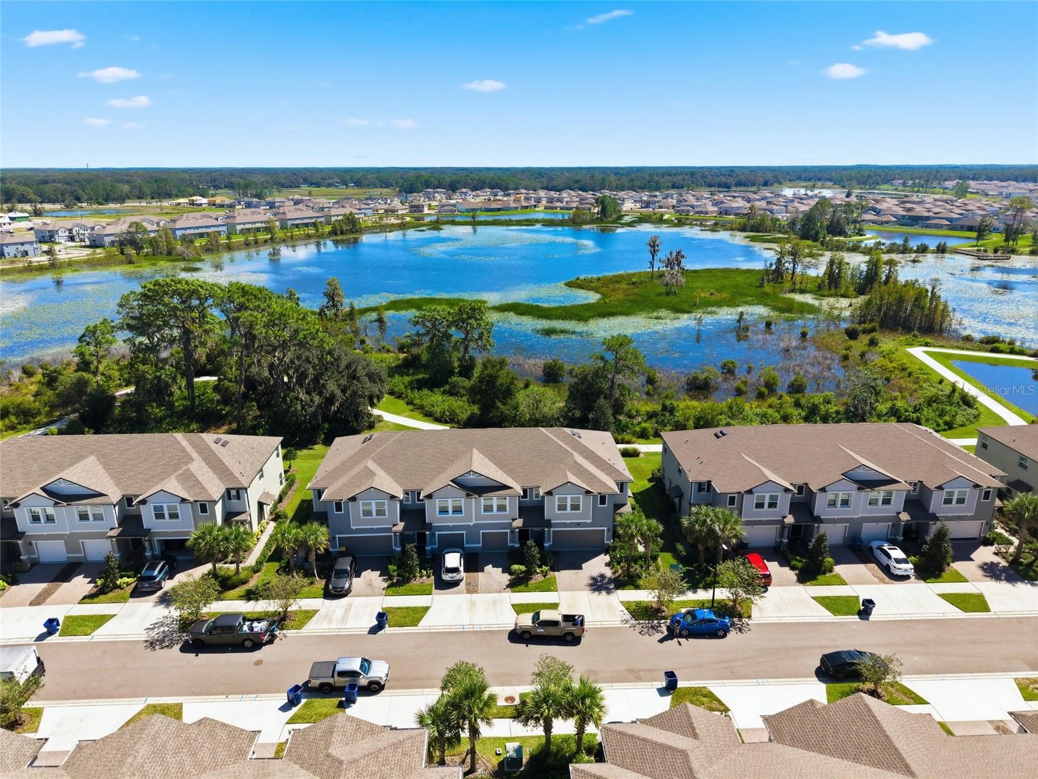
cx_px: 519
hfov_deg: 71.6
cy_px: 390
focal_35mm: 24
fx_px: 720
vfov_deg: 56.8
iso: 200
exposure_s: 1/4000
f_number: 1.8
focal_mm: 8.7
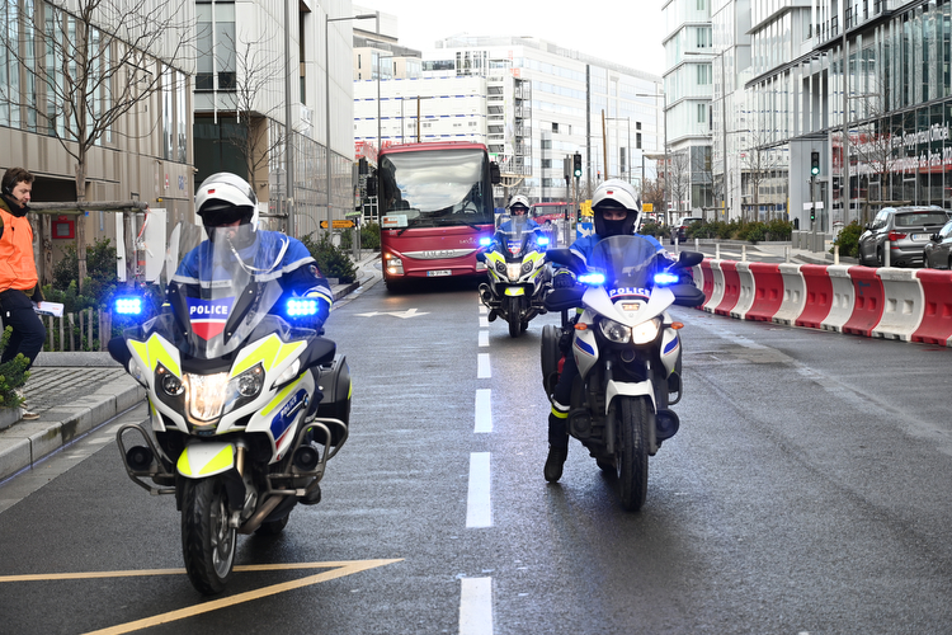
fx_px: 1851
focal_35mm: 70
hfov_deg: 28.8
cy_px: 318
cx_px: 476
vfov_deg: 19.5
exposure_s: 1/250
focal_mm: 70
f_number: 6.3
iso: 400
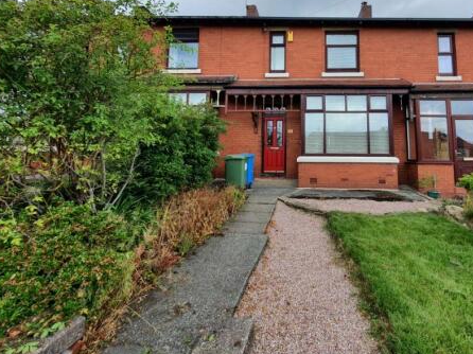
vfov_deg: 73.3
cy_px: 131
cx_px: 296
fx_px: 232
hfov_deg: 89.2
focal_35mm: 17
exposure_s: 1/461
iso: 50
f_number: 2.2
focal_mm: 1.8
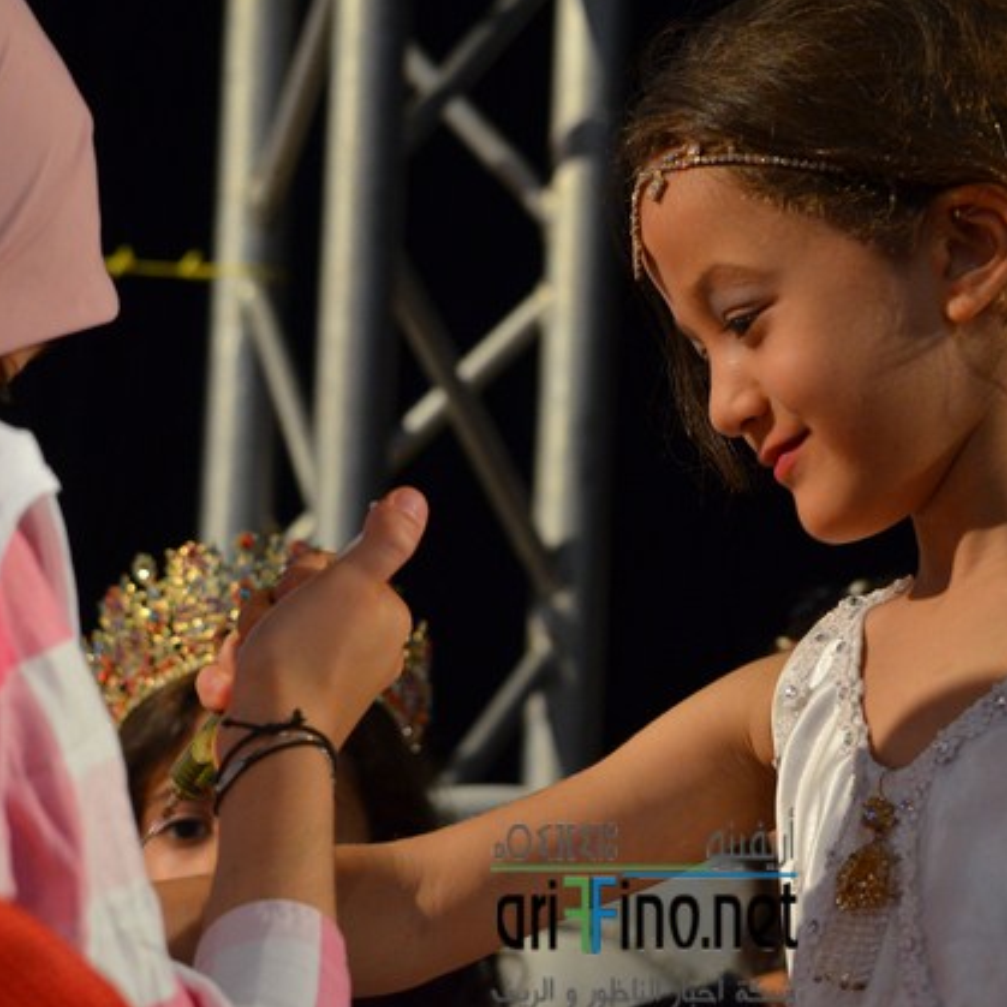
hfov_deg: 12.8
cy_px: 502
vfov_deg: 12.8
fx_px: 4476
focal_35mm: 136
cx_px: 644
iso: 1400
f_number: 4.5
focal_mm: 70
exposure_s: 1/125
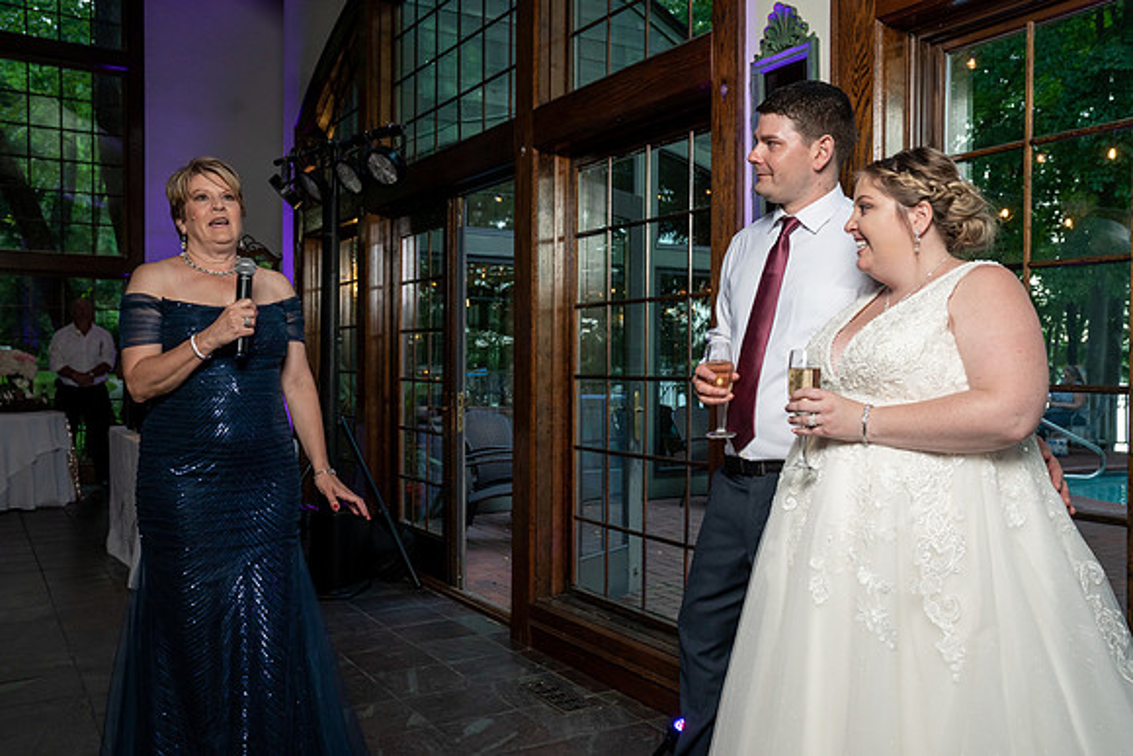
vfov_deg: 41.1
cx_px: 566
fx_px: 1007
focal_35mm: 32
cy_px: 378
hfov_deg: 58.7
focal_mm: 32
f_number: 5.6
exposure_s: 1/200
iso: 2000
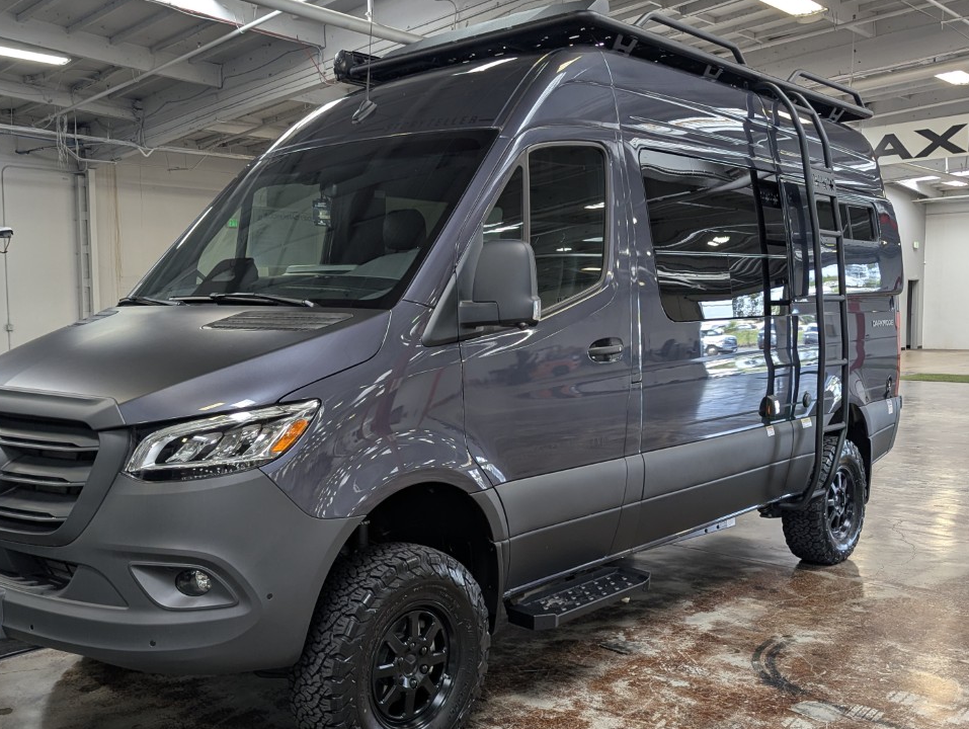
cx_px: 449
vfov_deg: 40.8
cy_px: 379
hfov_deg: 52.5
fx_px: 981
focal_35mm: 35
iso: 91
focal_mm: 6.81
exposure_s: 1/120
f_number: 1.85
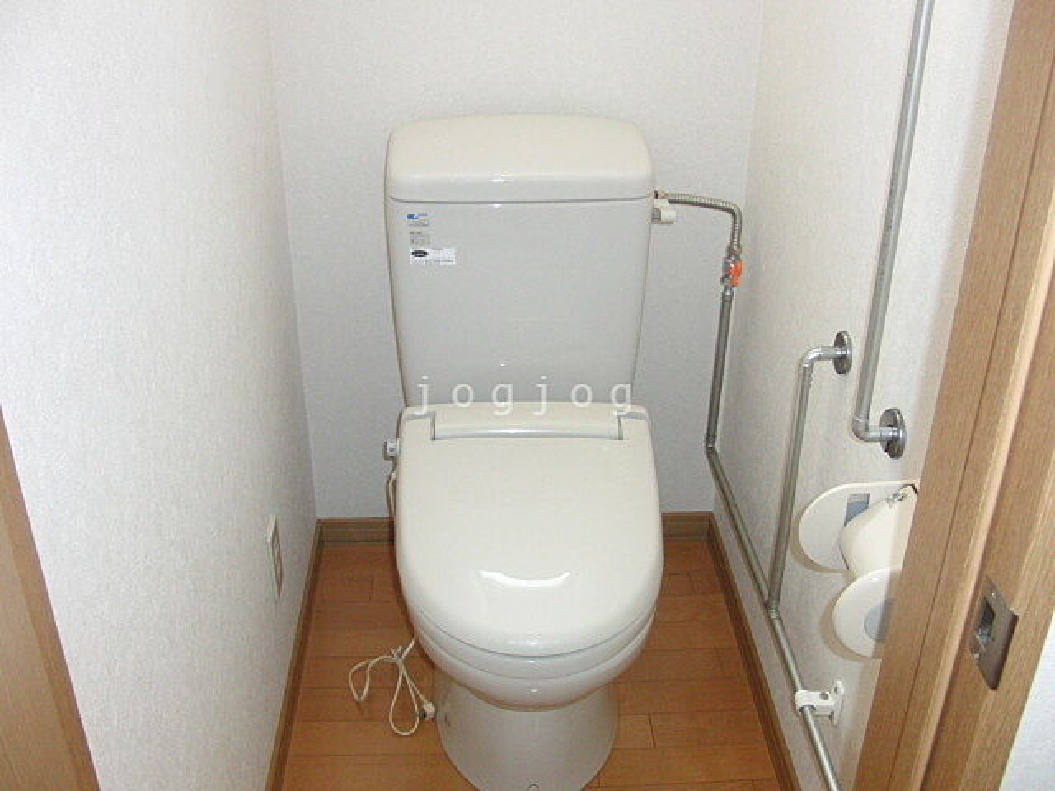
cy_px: 396
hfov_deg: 50.1
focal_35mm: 37
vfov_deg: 38.7
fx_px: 1128
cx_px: 528
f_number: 3.6
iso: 400
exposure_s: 1/60
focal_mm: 6.42
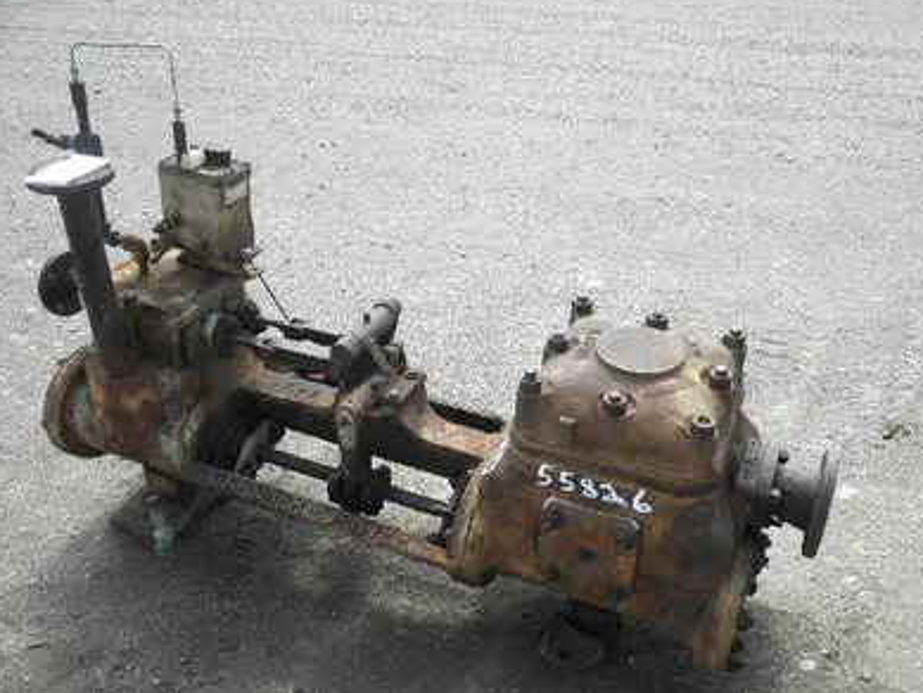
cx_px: 465
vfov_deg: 39.7
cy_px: 342
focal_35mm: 36
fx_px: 960
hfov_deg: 51.3
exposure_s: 1/200
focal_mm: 6.1
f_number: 3.2
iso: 64
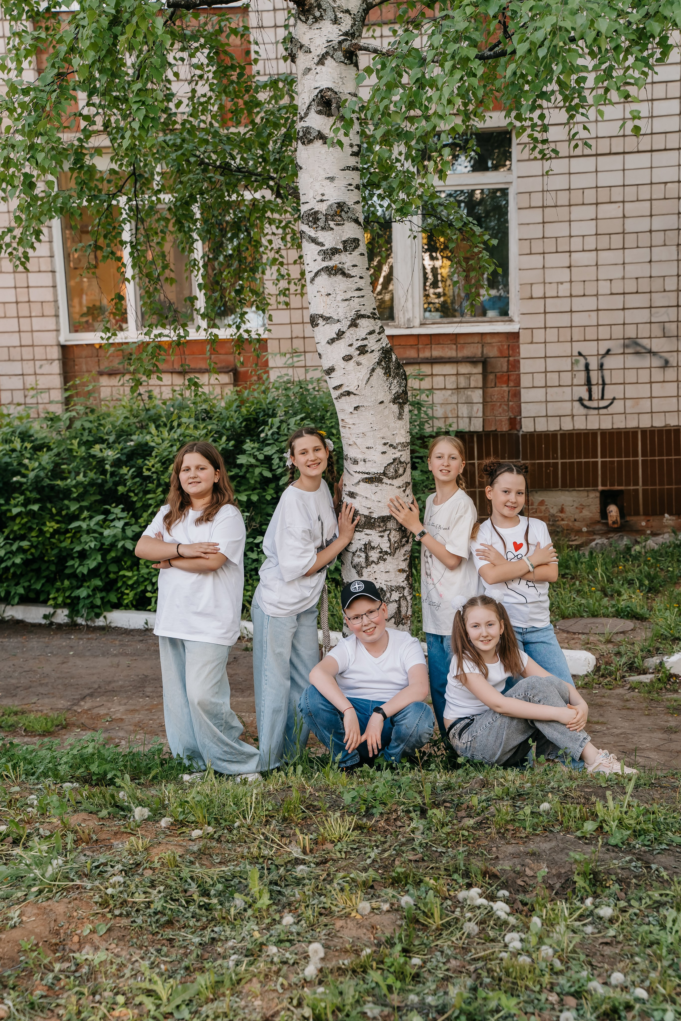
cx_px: 340
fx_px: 1532
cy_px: 510
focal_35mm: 54
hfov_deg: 25.1
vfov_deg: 36.9
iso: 500
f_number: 5
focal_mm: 54
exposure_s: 1/160
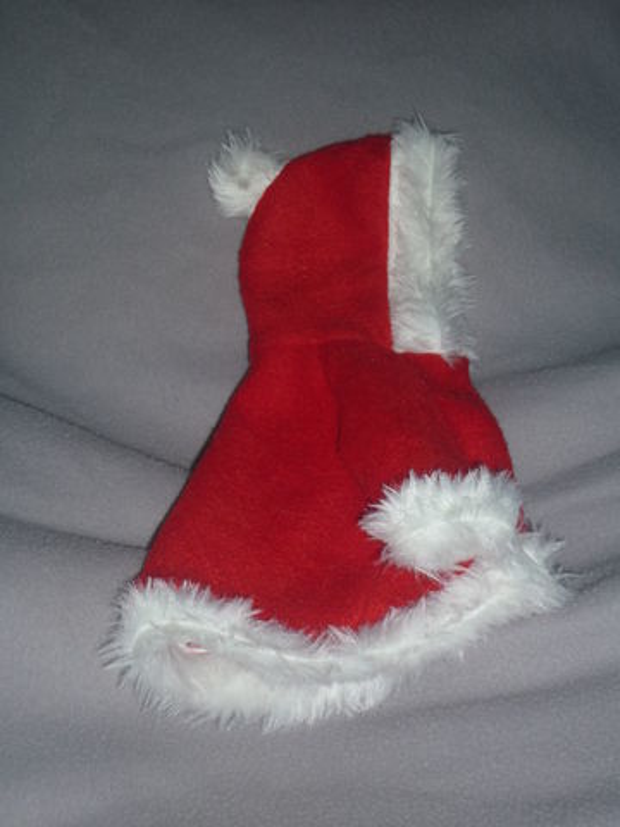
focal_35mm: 56
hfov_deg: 26.1
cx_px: 310
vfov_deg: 34.3
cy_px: 414
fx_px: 1337
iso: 100
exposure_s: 1/40
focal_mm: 9.2
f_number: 3.4
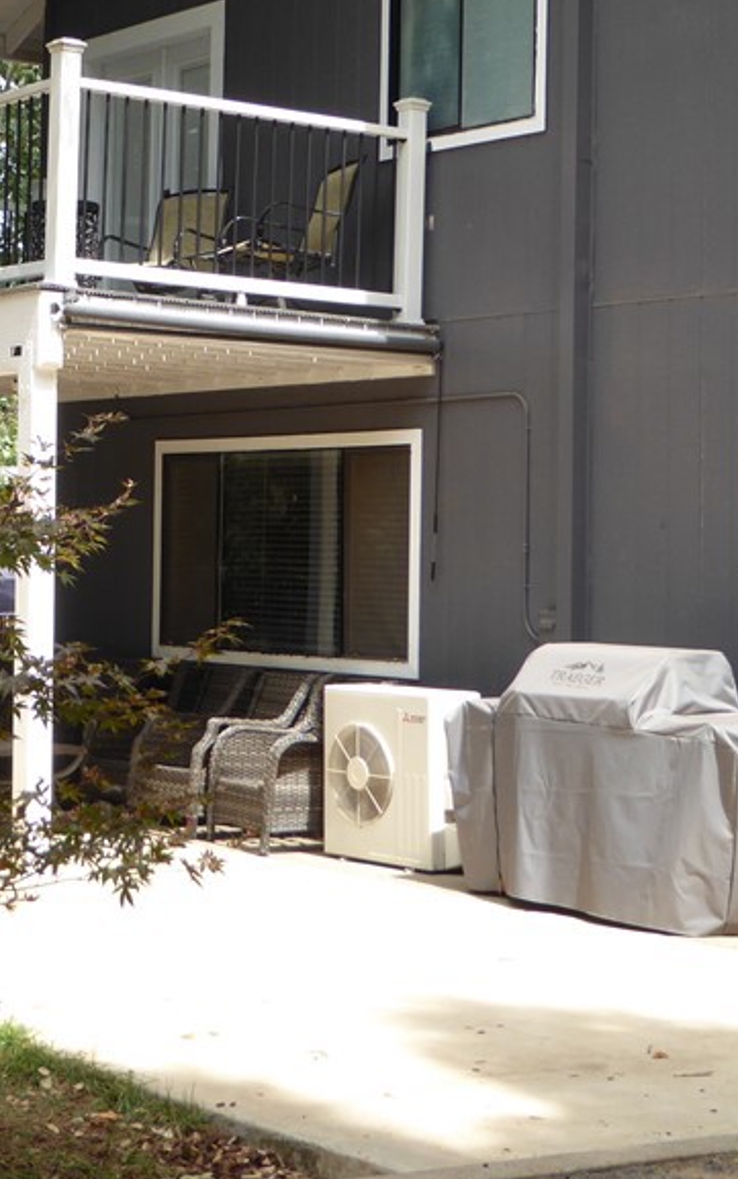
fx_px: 2540
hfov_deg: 16.3
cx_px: 65
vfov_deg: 26.0
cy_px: 413
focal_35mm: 79
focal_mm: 7.2
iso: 100
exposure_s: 1/200
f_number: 3.8
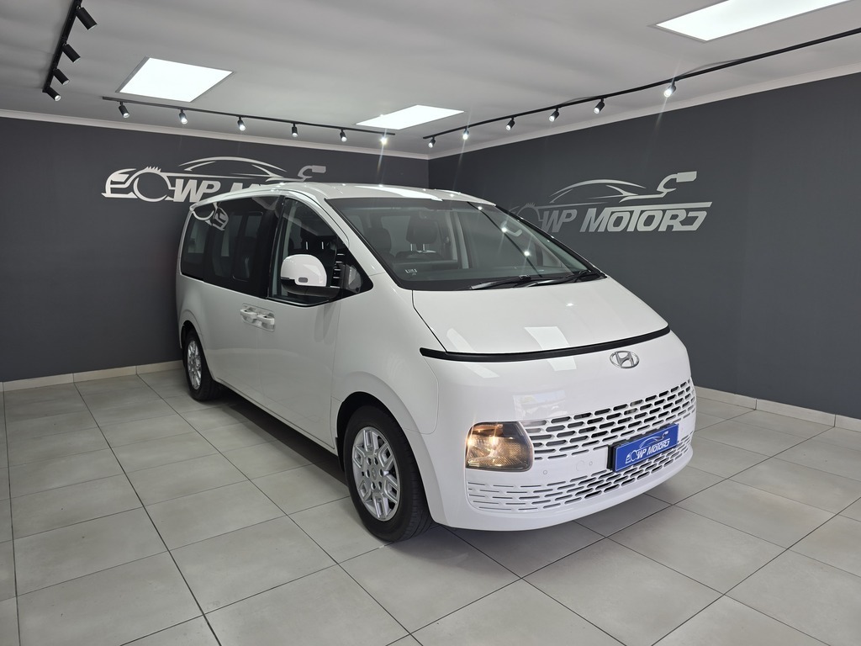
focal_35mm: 23
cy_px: 323
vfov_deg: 58.9
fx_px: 572
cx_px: 430
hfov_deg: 73.9
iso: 20
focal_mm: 6.3
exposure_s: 1/100
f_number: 1.7
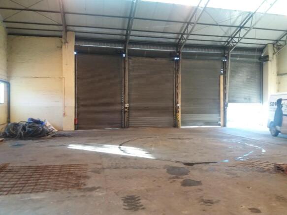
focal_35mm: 28
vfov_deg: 49.7
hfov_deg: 63.5
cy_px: 108
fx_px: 232
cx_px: 144
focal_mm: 3.7
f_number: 1.9
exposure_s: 1/33
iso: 160
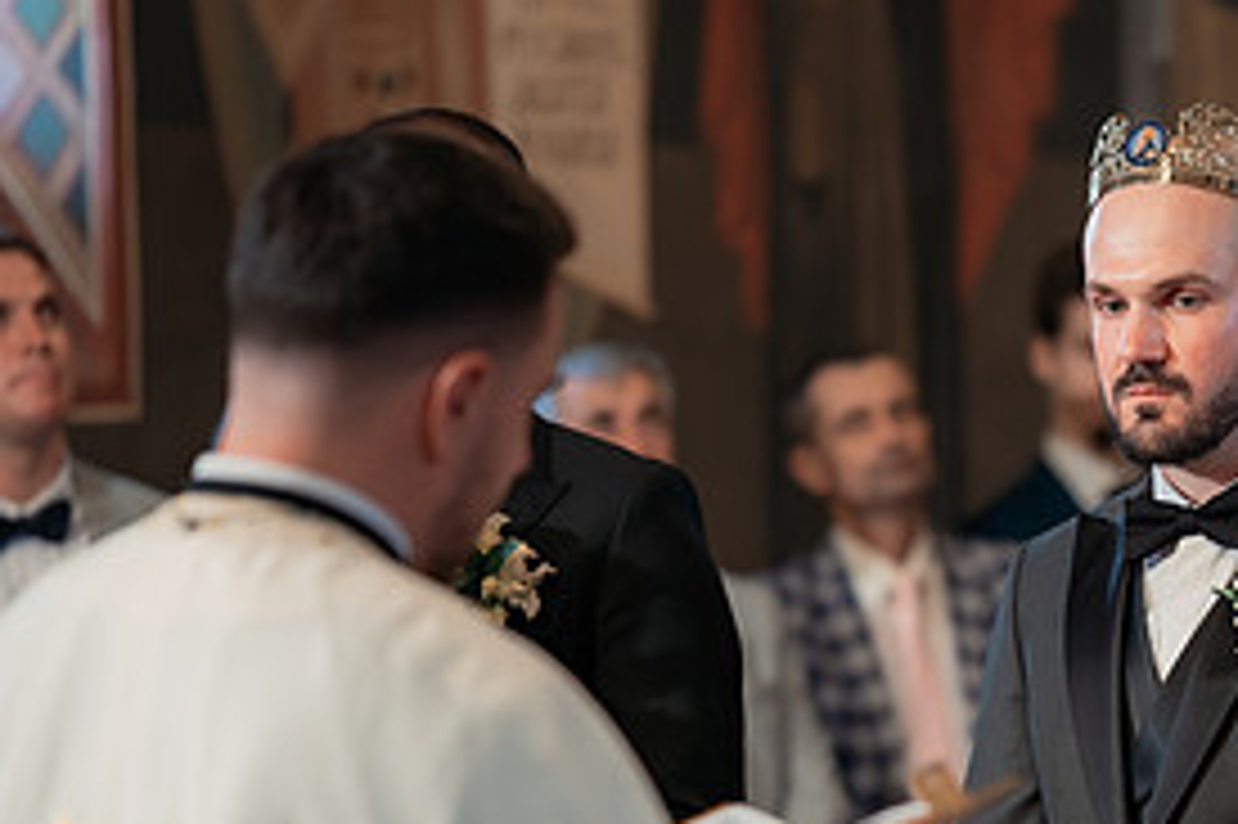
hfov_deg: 10.7
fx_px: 6564
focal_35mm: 191
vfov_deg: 7.2
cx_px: 1028
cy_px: 788
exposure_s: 1/200
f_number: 1.8
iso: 1600
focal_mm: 85
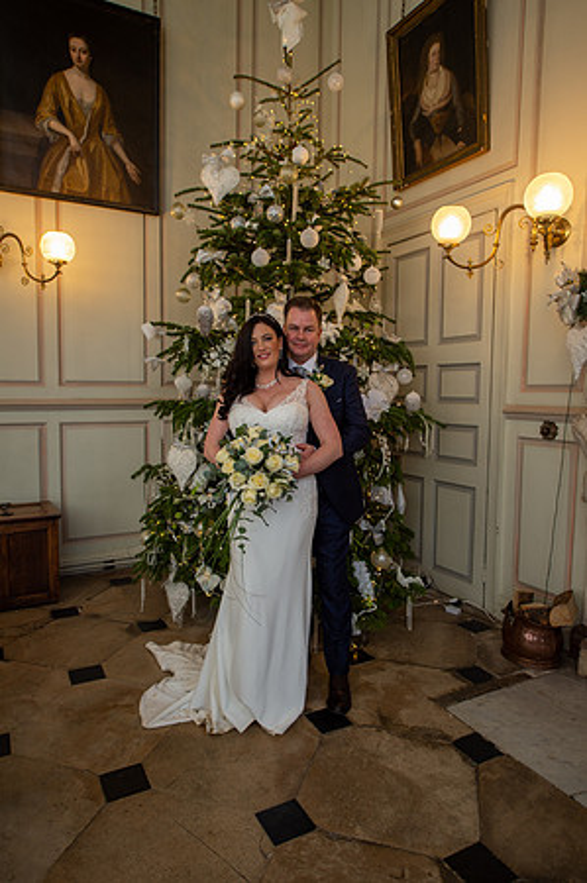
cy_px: 442
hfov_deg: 53.0
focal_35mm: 24
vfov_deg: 73.8
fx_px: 588
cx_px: 294
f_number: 3.5
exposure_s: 1/80
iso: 400
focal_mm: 24
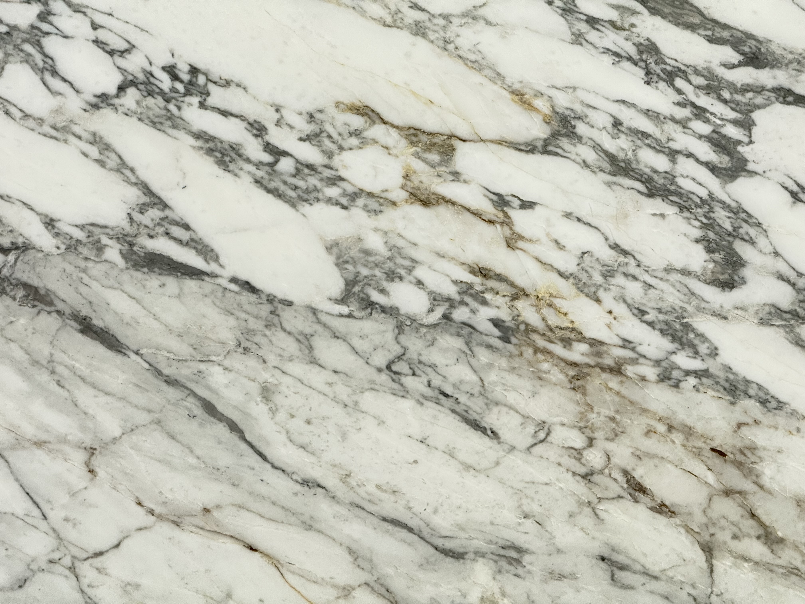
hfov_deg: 16.4
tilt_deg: -4.3
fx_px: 2791
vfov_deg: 12.3
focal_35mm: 120
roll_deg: +0.1
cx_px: 402
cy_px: 302
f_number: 2.8
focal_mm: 15.66
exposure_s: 1/60
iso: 320
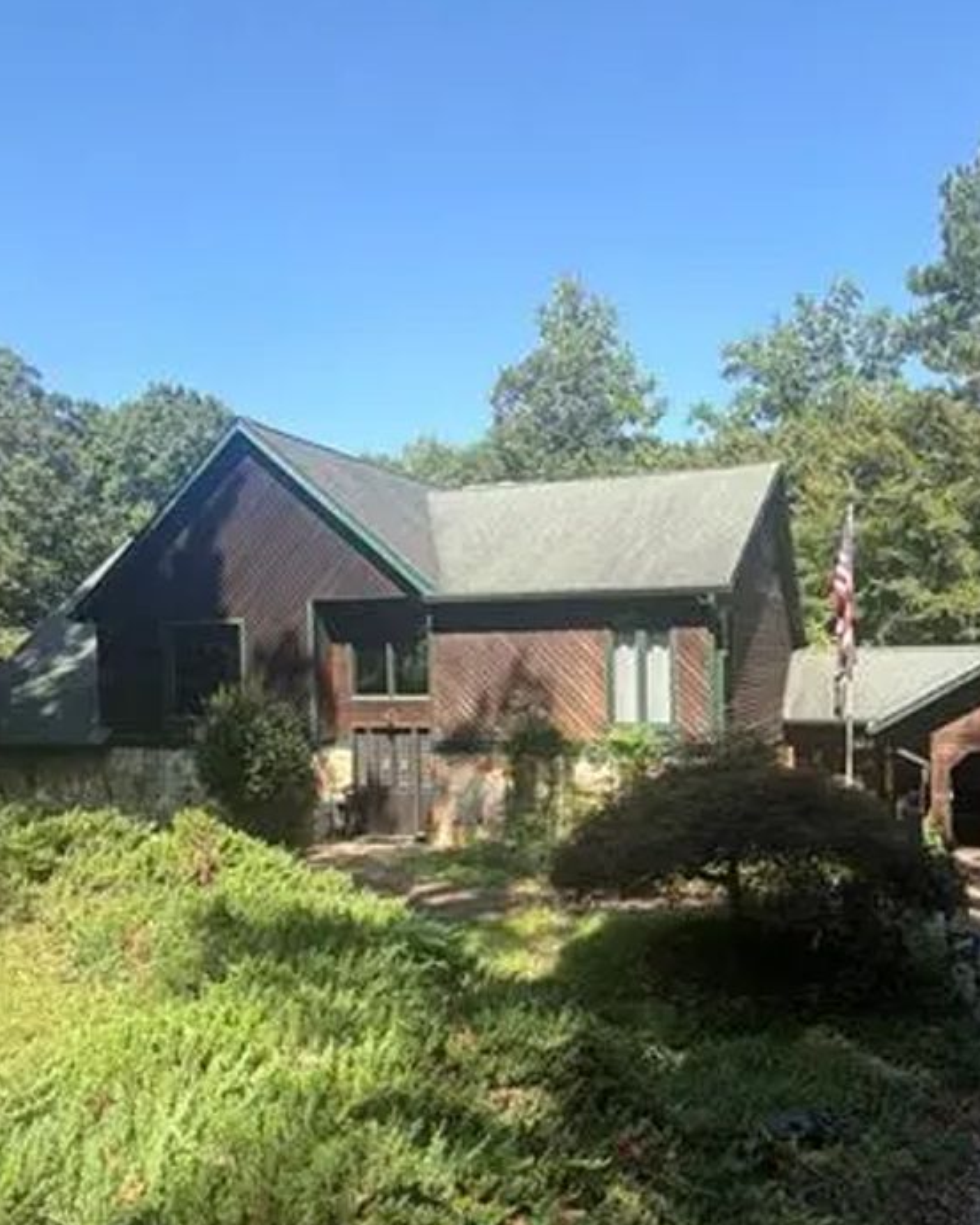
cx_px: 590
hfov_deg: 52.8
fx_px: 979
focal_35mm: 27
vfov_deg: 63.8
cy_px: 692
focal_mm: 2.22
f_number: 2.2
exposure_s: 1/514
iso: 40
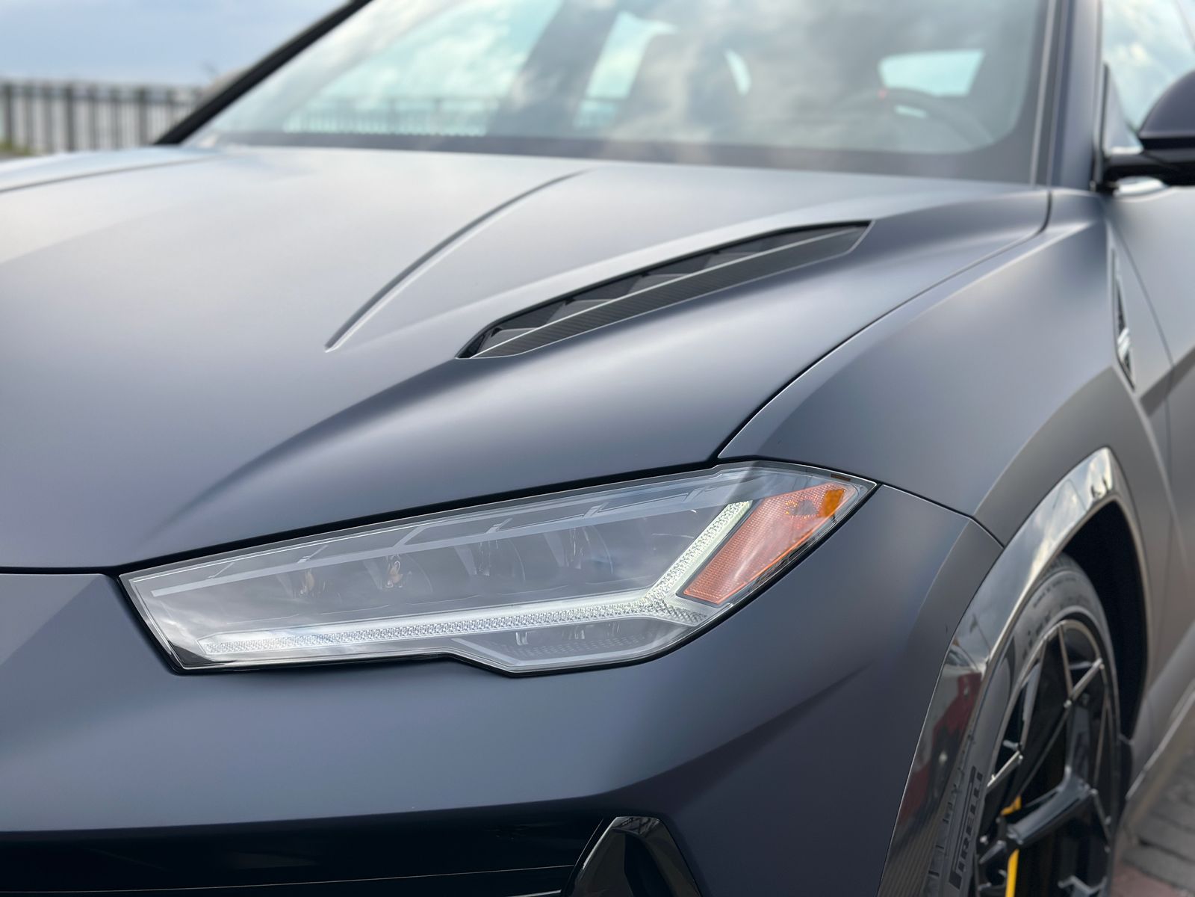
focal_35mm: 48
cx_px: 598
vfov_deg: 30.3
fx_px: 1657
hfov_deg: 39.7
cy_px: 448
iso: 80
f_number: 1.78
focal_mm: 6.86
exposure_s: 1/1590
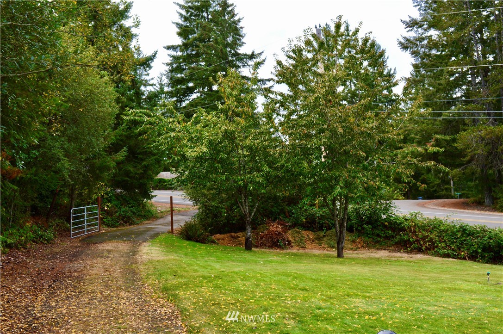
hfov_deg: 53.2
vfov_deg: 36.8
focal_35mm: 36
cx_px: 252
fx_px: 502
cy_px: 167
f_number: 10
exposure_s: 1/250
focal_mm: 24
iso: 400
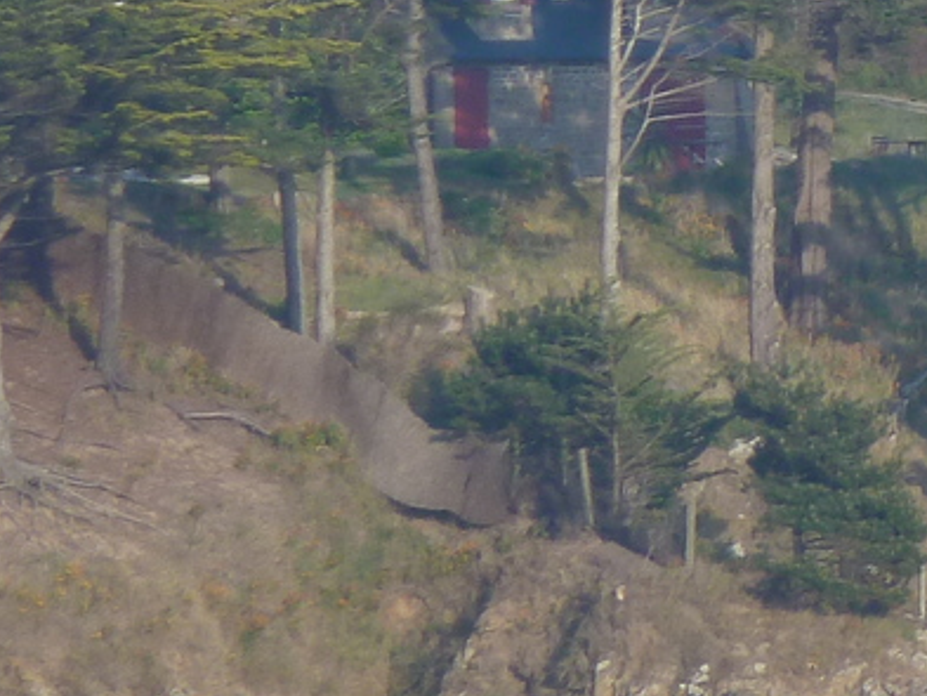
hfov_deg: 1.7
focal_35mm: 1131
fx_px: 30297
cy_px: -14
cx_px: 1793
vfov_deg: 1.3
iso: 80
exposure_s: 1/250
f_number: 4.8
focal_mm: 45.7
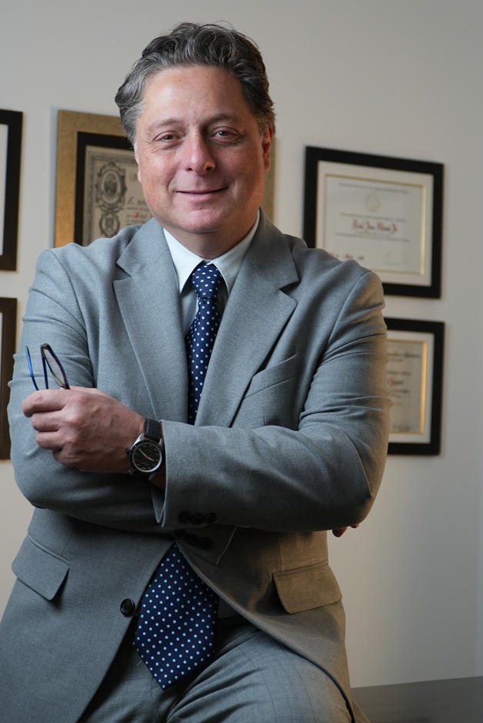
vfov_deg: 25.8
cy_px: 375
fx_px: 1581
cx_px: 197
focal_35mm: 79
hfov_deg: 17.4
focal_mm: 41
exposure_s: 1/100
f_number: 4
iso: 500
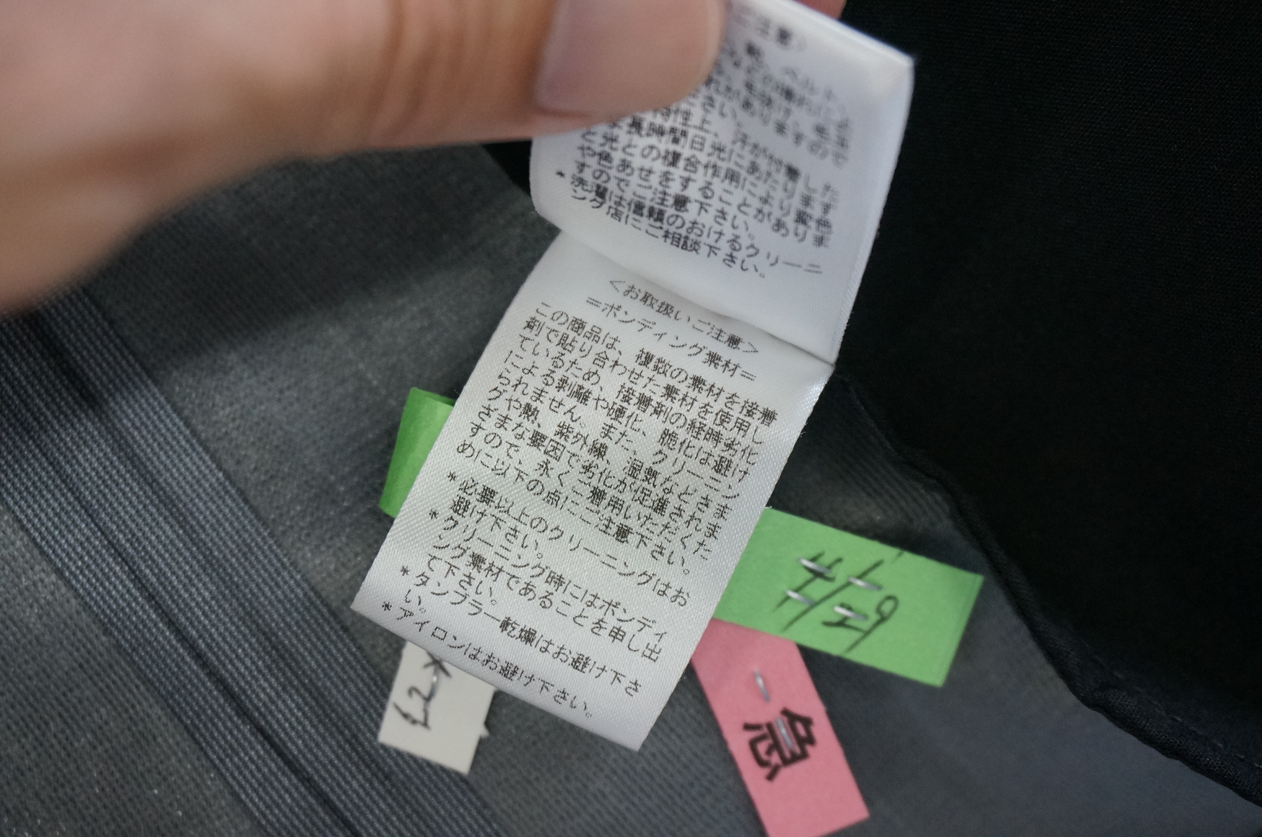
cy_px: 418
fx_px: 1890
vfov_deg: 25.0
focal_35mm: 54
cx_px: 631
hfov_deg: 36.9
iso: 2000
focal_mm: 36
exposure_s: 1/160
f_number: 5.6
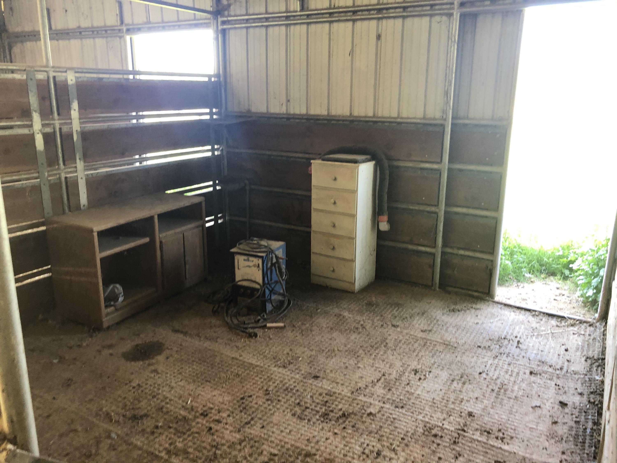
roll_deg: -2.7
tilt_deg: -19.1
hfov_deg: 63.4
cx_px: 308
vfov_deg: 49.7
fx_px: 499
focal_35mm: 28
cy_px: 232
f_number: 1.8
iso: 40
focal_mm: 3.99
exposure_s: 1/17
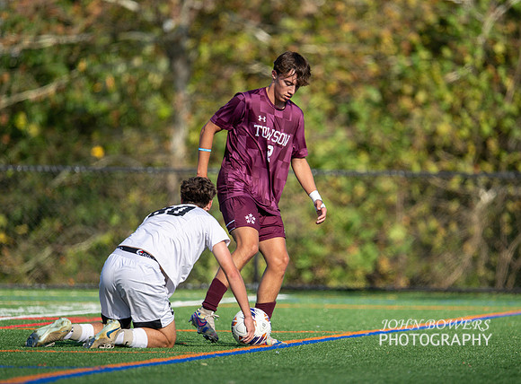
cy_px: 199
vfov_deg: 3.0
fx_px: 7461
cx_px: 293
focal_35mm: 499
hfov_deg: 4.0
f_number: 4.5
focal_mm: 400
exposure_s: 1/1600
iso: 160
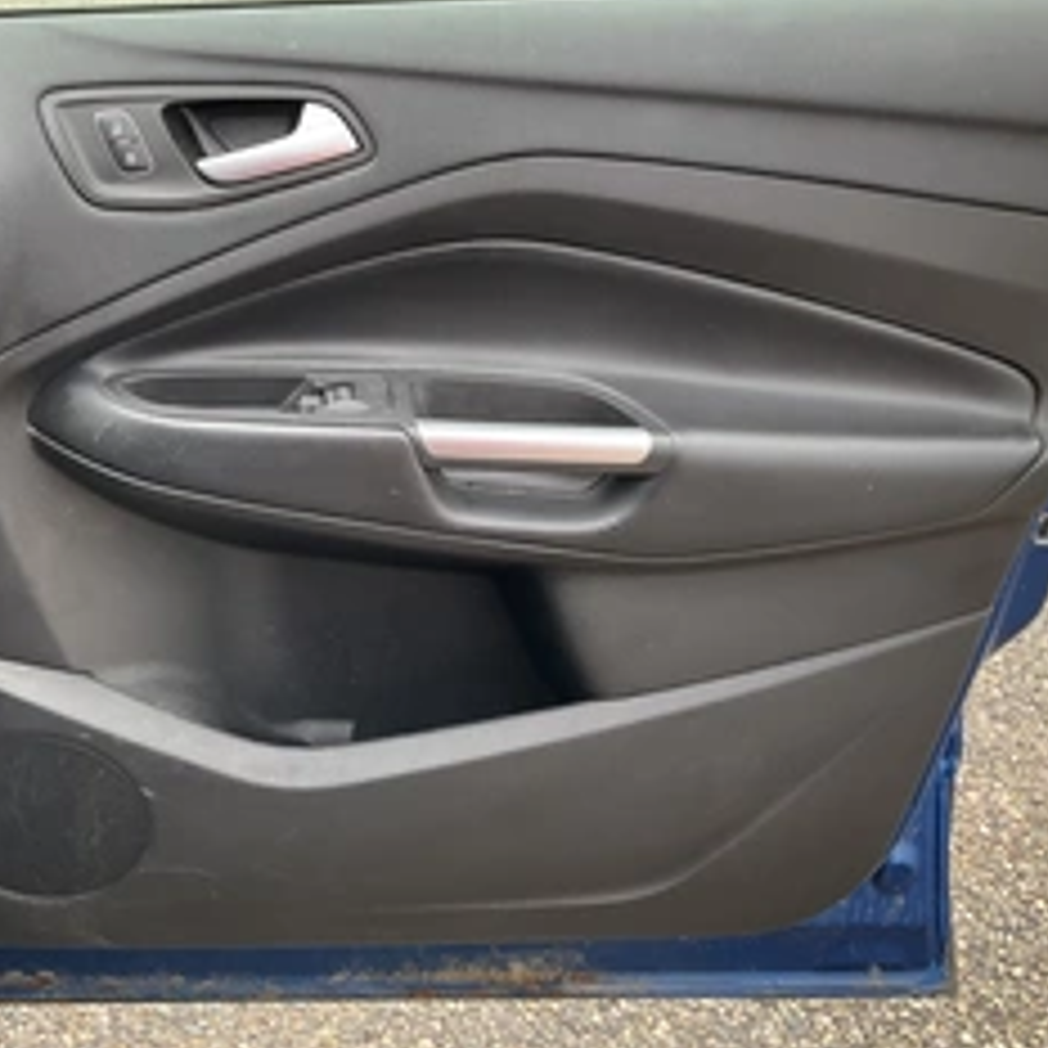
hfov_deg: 37.9
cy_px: 495
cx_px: 346
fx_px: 1507
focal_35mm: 44
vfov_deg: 38.3
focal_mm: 3
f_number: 1.8
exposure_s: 1/122
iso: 50
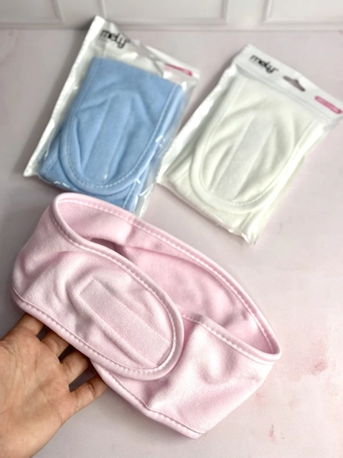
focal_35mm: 48
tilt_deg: -73.2
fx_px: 634
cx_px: 172
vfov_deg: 39.6
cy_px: 229
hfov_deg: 30.3
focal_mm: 6.86
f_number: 1.78
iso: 80
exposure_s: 1/456
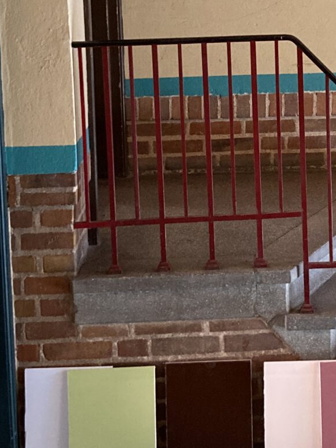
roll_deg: +1.0
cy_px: 52
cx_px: 287
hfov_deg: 15.7
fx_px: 1204
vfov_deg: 20.7
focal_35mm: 93
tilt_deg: -6.9
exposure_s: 1/60
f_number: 1.8
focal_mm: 3.99
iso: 250
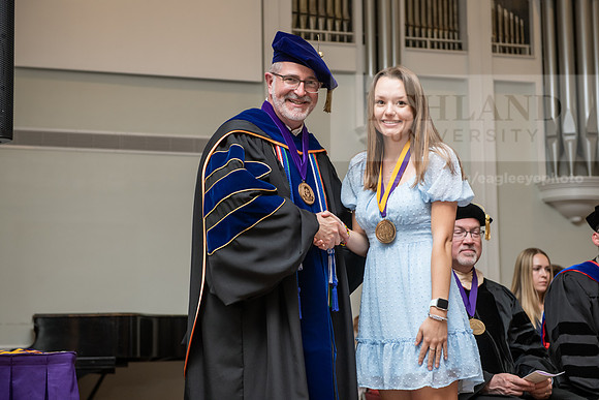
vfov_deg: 19.5
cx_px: 300
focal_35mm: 70
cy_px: 200
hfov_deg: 28.8
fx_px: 1165
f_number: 4.5
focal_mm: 70
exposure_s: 1/200
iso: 1250
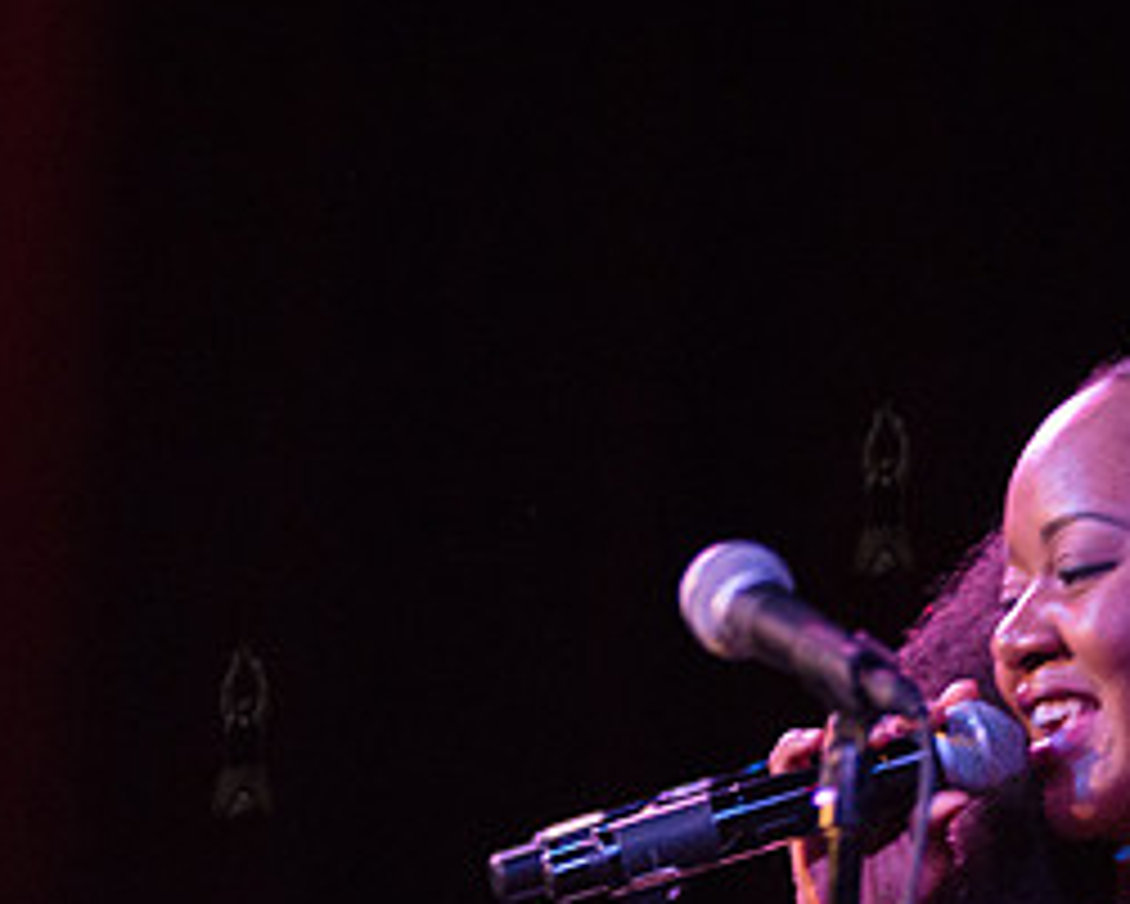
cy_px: 974
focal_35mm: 315
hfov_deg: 6.1
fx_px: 10539
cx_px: 1084
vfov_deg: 4.9
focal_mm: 120
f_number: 2.8
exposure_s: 1/200
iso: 4000
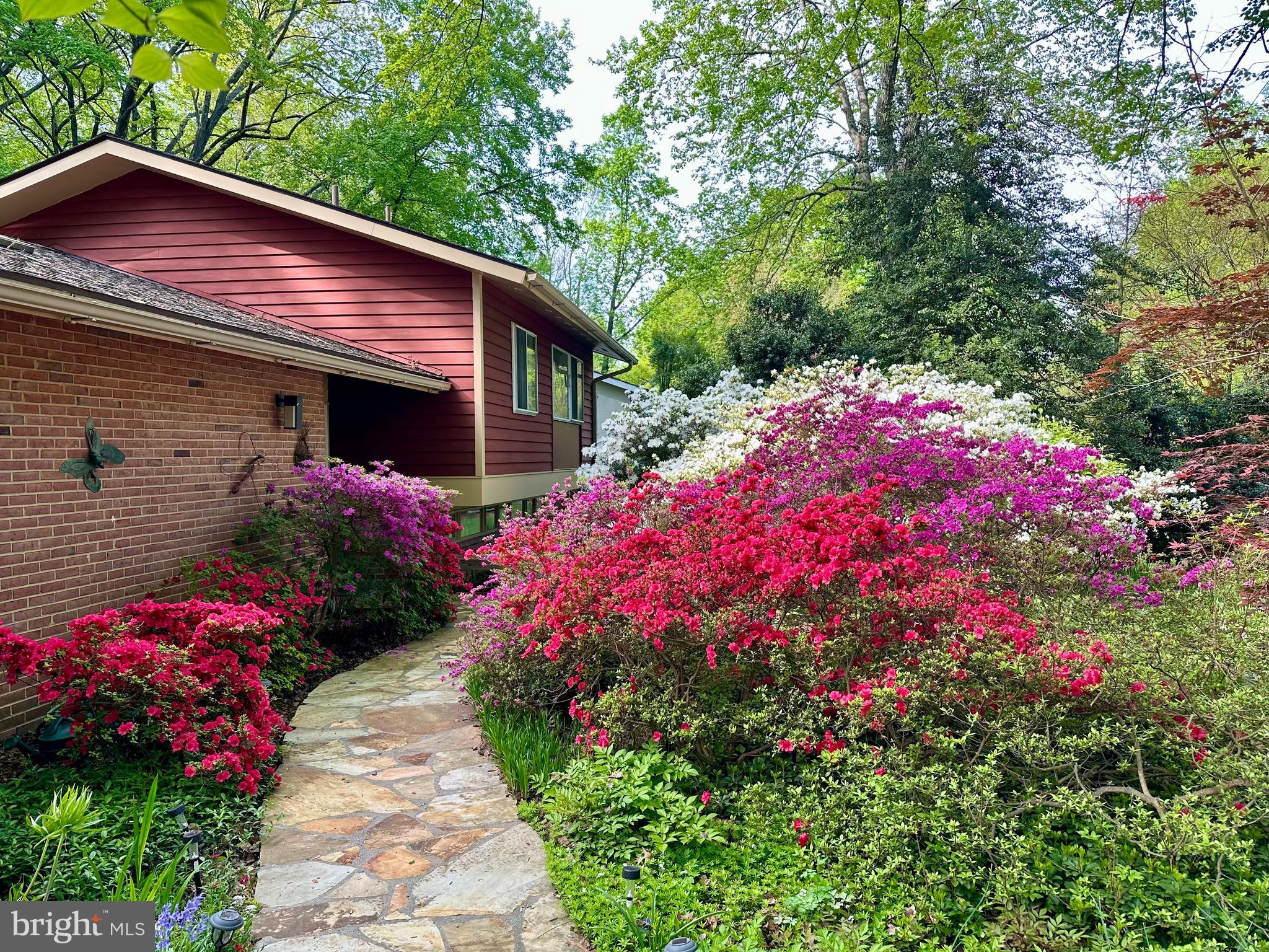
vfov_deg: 56.8
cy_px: 476
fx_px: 880
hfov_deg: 71.6
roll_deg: +0.0
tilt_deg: -1.7
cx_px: 634
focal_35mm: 24
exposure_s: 1/300
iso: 80
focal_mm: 6.86
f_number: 1.78
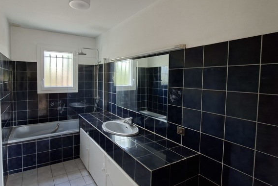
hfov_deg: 86.1
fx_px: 147
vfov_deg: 64.6
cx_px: 115
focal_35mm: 19
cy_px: 89
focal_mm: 1.74
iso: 200
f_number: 2.2
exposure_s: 1/40
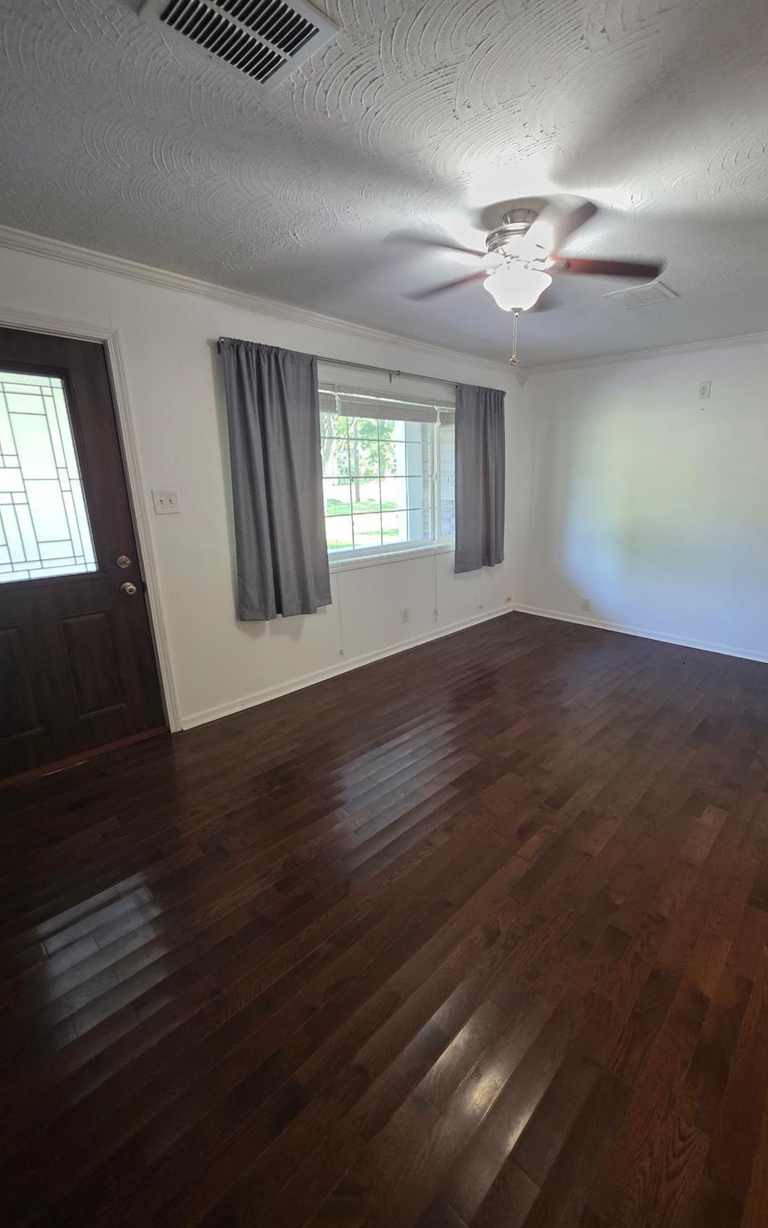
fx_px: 469
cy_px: 616
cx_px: 451
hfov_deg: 78.0
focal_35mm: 14
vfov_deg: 105.3
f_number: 1.9
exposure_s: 1/60
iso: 320
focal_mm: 2.2
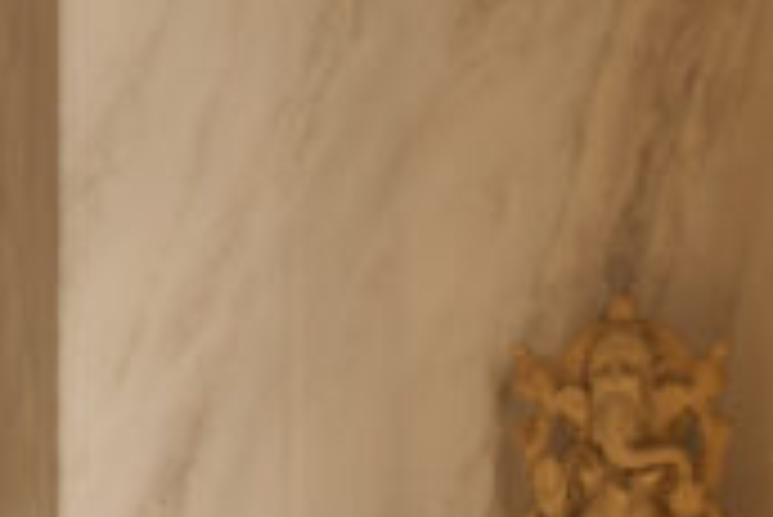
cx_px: 1126
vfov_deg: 6.1
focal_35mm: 220
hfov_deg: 9.1
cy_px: 895
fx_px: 4728
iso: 100
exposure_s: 1/5
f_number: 4
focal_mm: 37
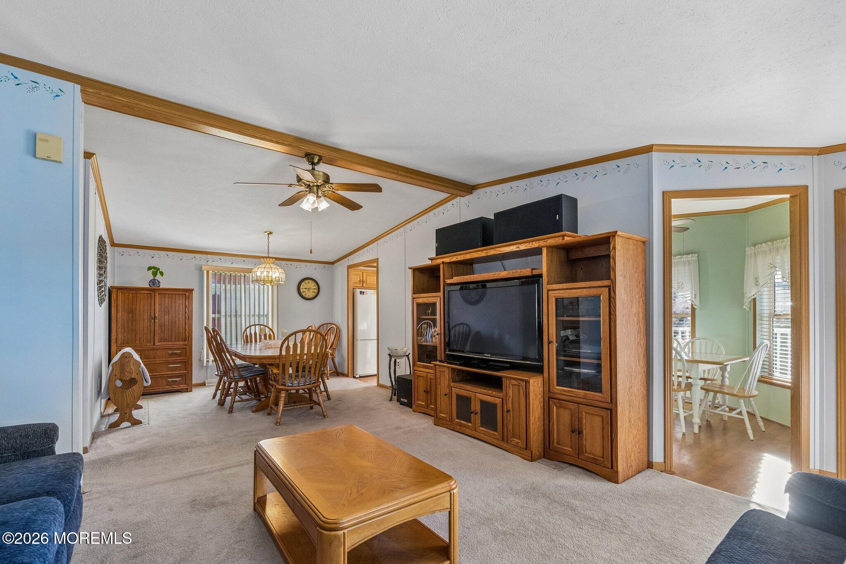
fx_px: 352
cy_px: 282
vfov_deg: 77.3
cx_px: 423
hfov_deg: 100.4
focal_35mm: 15
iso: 1250
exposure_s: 1/125
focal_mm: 15
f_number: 7.1
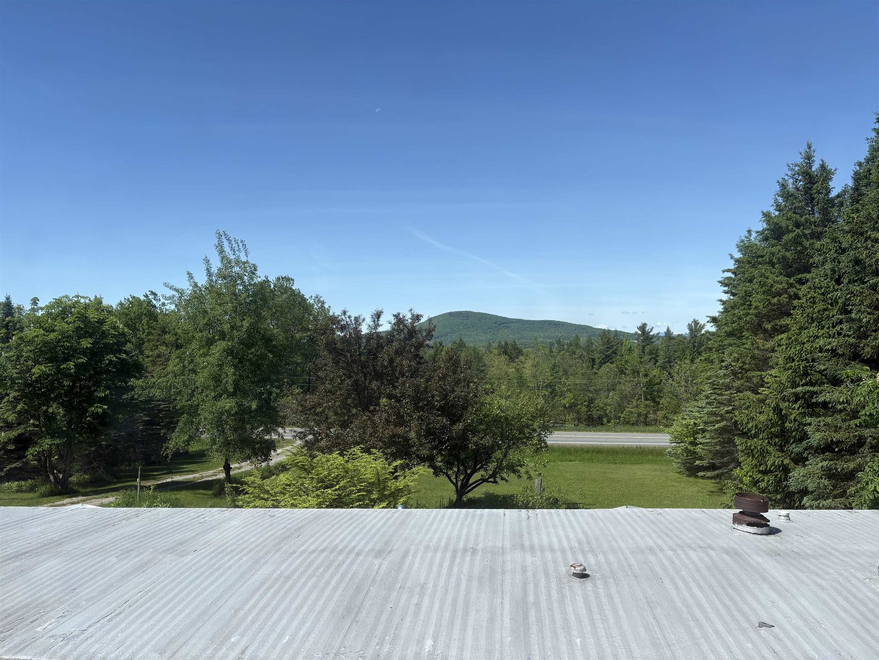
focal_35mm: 26
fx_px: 660
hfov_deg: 67.3
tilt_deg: +1.8
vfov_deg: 53.1
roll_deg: +1.4
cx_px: 440
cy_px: 330
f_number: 1.6
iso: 50
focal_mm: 5.96
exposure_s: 1/2865
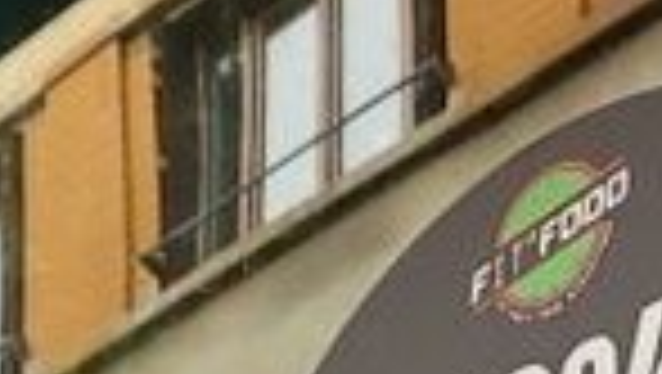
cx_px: -18
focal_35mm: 185
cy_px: 1586
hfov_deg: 11.5
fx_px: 3250
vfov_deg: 5.6
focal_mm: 4.3
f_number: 2.4
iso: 64
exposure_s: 1/120
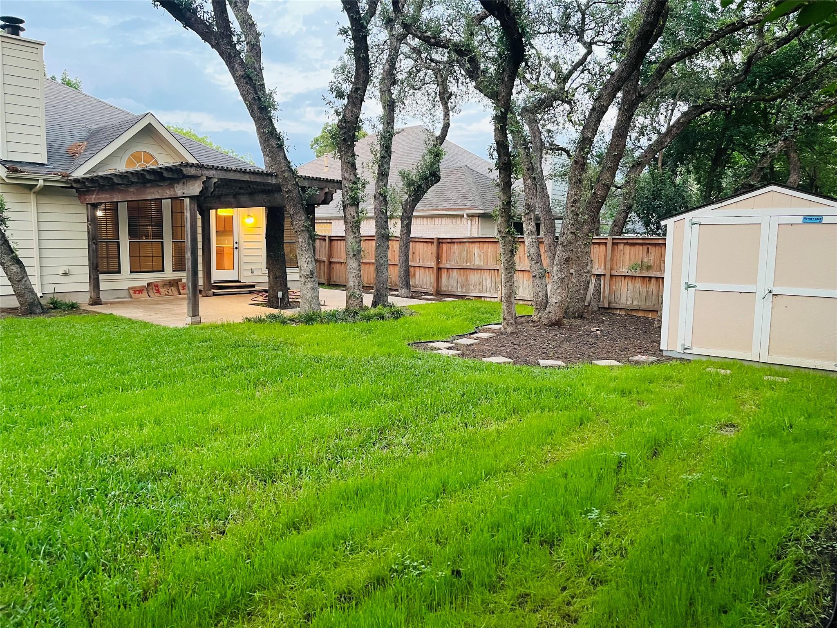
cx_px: 418
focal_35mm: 26
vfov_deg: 53.1
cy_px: 314
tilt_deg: -6.5
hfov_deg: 67.3
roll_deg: -0.6
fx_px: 629
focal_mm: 5.1
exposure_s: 1/60
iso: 400
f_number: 1.6
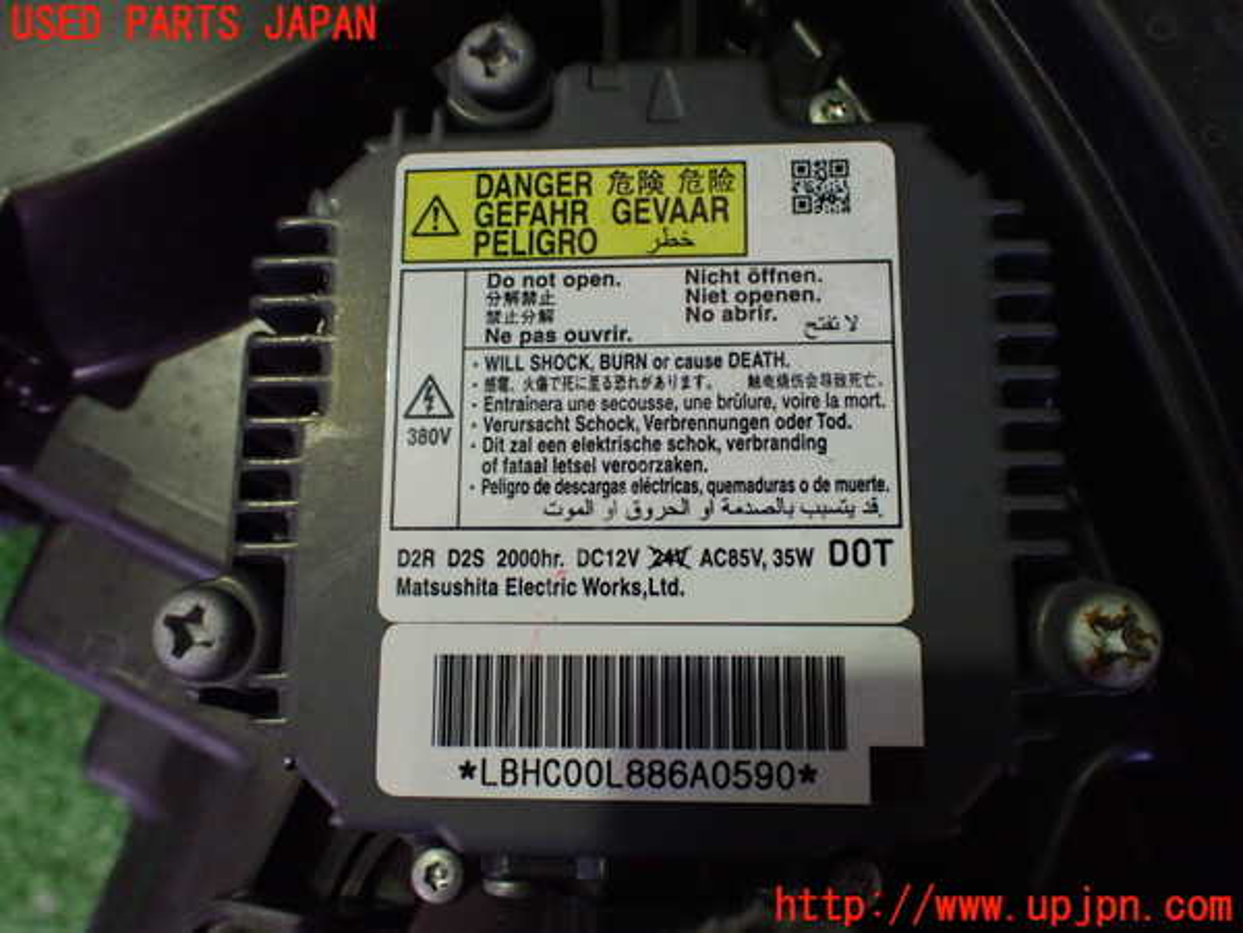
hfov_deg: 60.0
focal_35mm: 30
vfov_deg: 46.8
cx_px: 622
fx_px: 1077
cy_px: 466
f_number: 2.3
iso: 800
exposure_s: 1/100
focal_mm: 5.4
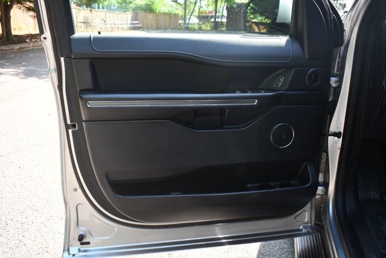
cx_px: 193
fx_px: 332
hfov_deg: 60.3
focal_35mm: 31
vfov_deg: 42.3
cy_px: 129
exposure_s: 1/250
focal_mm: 21
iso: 400
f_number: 5
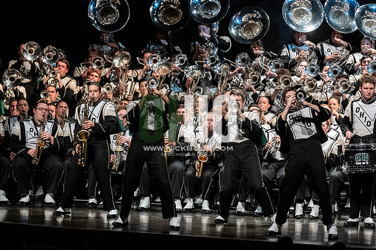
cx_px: 188
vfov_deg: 6.3
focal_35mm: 217
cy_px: 125
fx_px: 2265
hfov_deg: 9.5
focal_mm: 145
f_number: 4
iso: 4000
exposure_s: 1/500
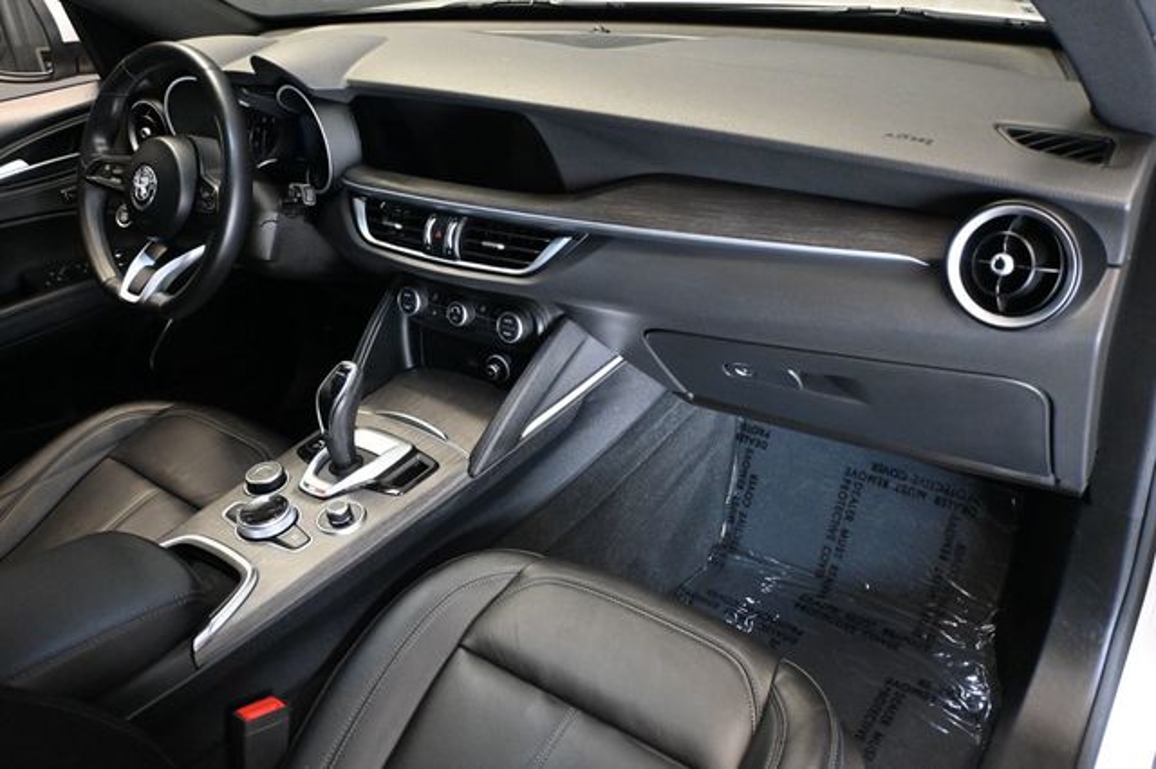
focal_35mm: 29
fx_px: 939
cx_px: 578
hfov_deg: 63.2
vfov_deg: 44.6
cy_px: 384
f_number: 3.8
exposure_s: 1/60
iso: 4000
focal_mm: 19.5
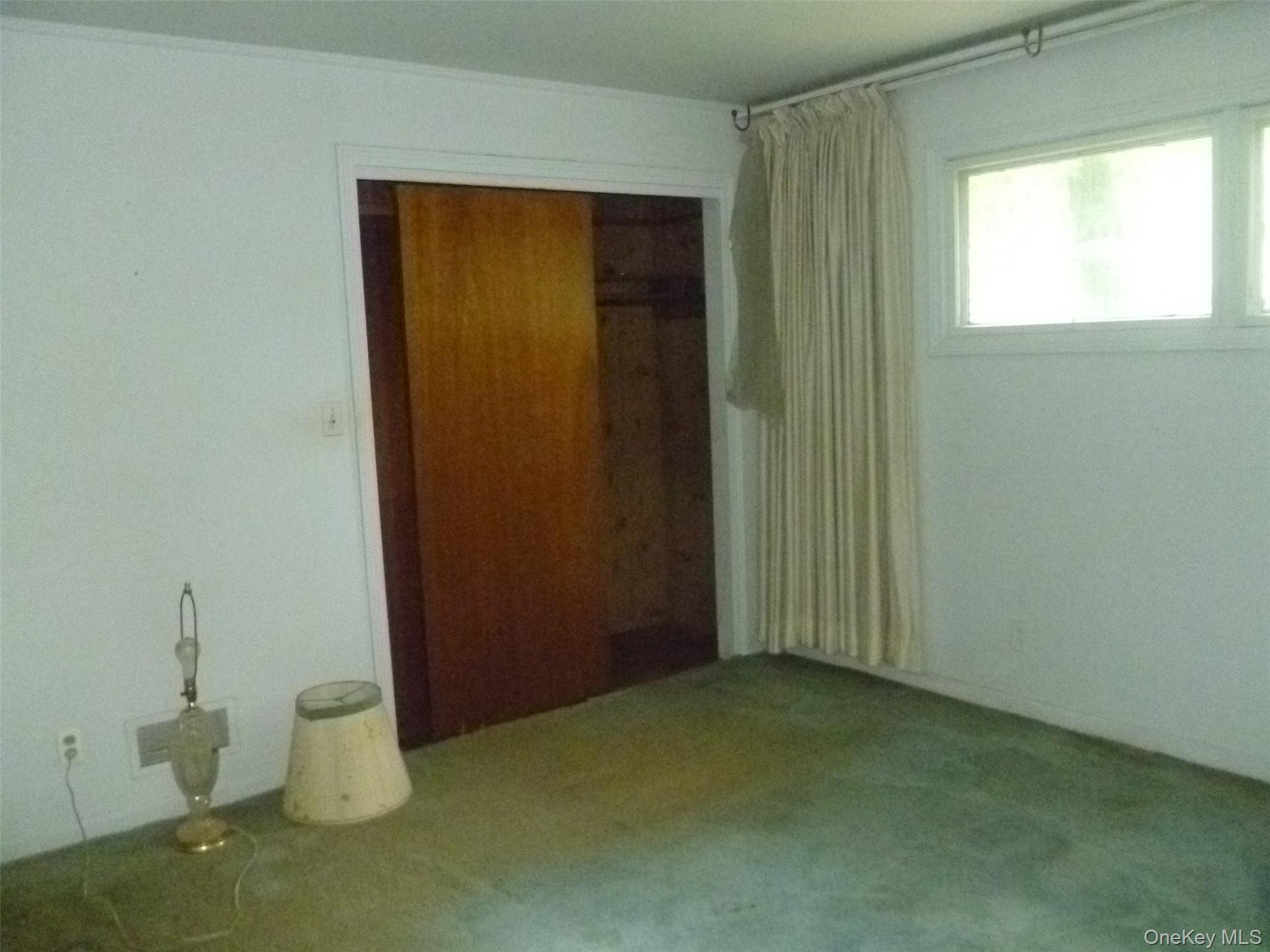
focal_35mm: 28
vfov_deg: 49.7
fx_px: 1027
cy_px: 476
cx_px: 635
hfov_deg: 63.4
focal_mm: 5
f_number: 3.3
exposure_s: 1/30
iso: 1600
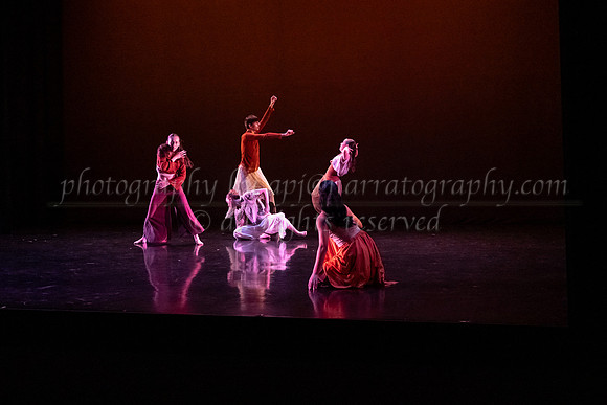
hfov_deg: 33.8
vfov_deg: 22.9
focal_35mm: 59
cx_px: 245
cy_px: 170
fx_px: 997
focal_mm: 48
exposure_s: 1/400
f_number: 4
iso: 4000
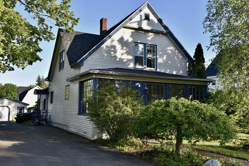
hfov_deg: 53.1
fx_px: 249
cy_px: 83
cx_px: 124
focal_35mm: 36
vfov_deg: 36.9
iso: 100
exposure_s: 1/125
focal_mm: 24
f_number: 5.6
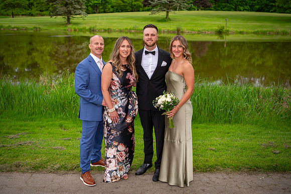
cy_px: 87
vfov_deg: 31.9
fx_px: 338
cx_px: 152
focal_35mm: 42
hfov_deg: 46.6
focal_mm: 38
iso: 400
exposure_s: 1/3200
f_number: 3.2
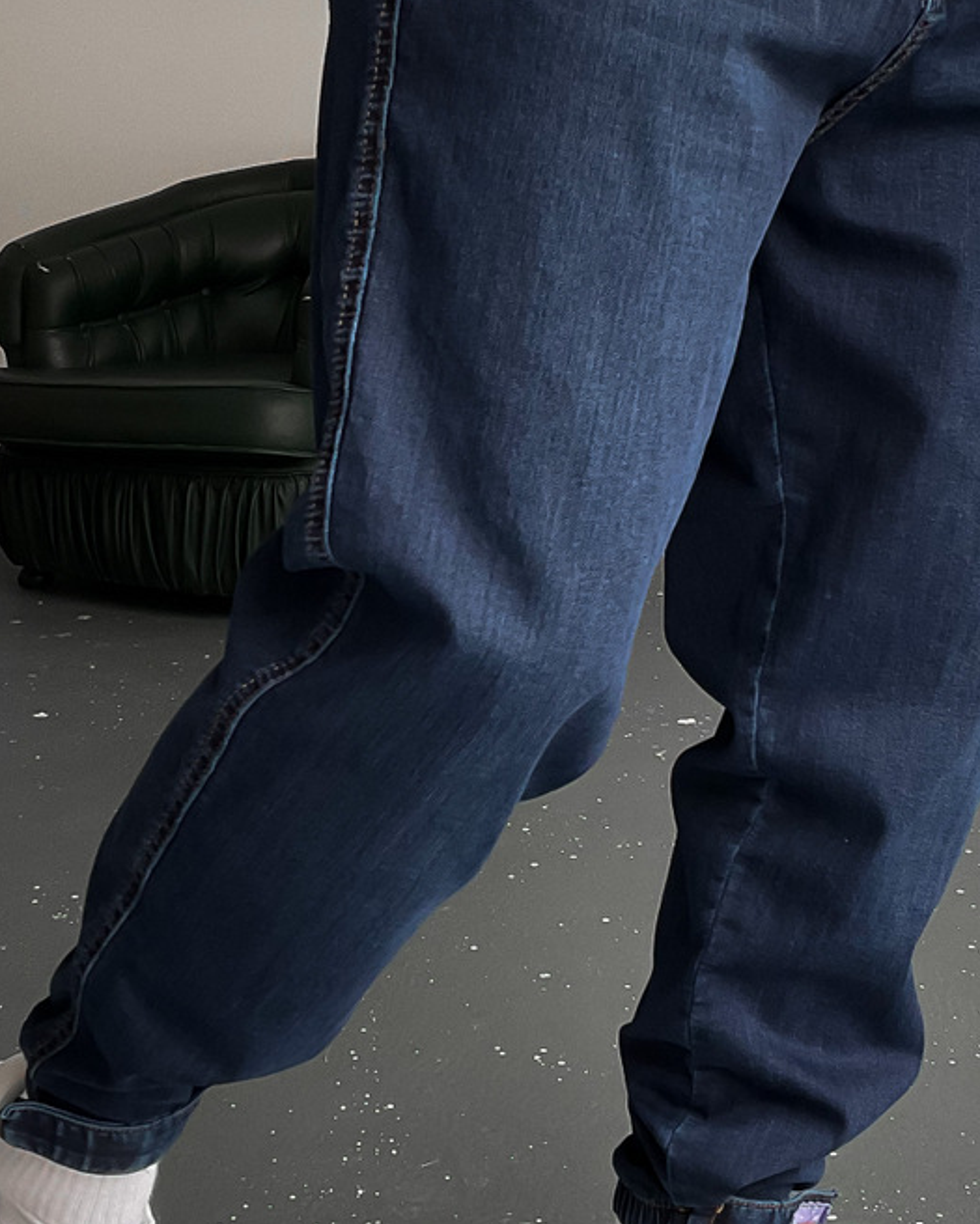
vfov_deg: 27.5
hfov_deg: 22.2
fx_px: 2501
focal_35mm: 69
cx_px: 427
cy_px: 534
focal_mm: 3
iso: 64
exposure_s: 1/90
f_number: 1.8
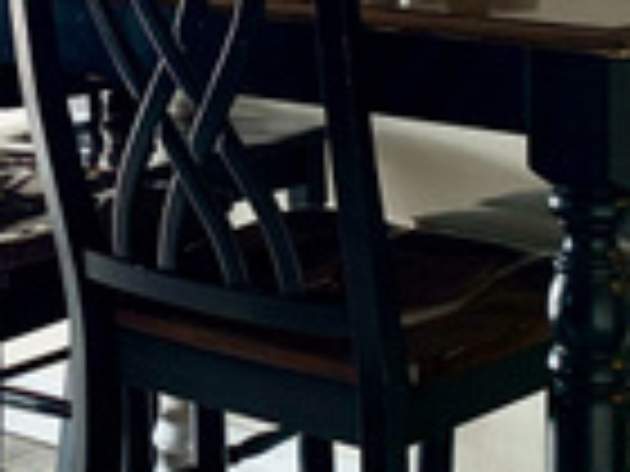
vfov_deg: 12.0
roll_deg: +1.0
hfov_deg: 16.3
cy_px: -180
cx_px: 68
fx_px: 2166
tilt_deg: -1.8
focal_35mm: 119
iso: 50
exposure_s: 1/60
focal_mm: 4.25
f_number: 1.8
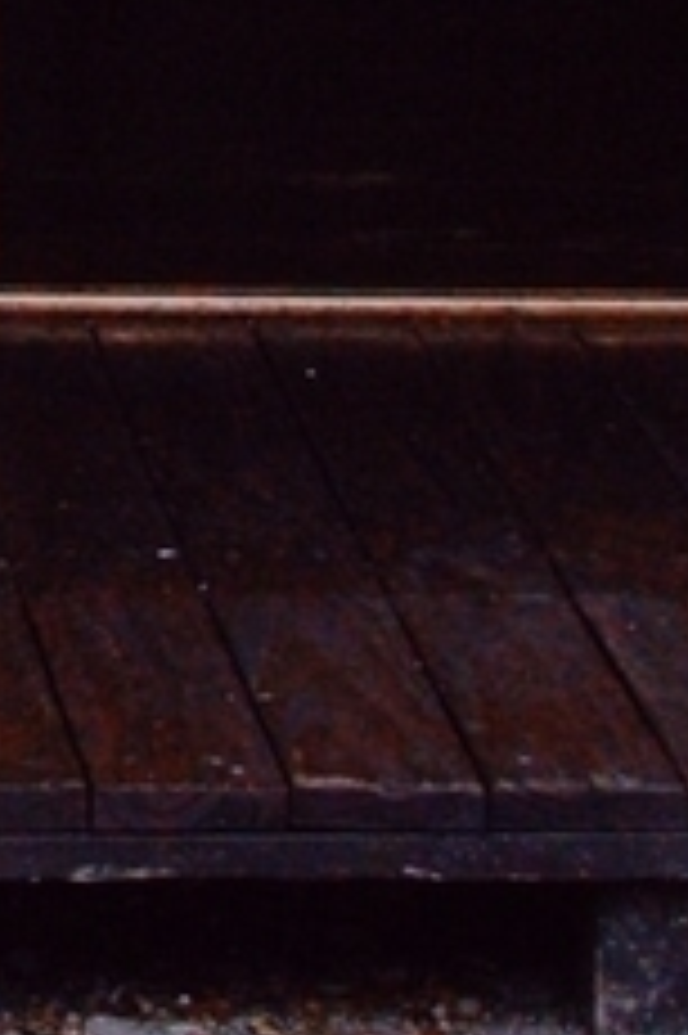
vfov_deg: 7.4
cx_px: -1030
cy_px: -634
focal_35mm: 274
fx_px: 7855
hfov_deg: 4.9
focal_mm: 35
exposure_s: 1/640
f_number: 13
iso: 800
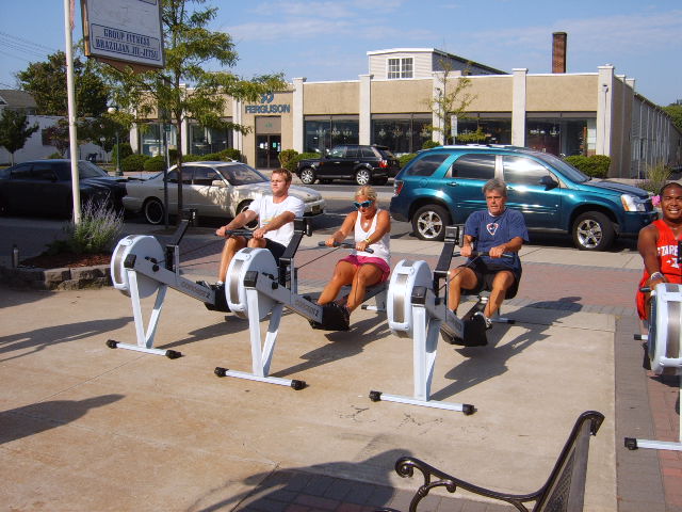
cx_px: 341
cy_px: 256
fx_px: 690
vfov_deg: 40.7
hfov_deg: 52.6
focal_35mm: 35
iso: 50
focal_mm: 5.8
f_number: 5.8
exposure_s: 1/500
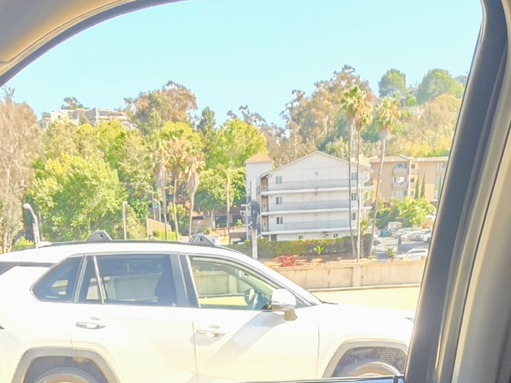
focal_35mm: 50
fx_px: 738
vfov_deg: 20.5
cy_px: 688
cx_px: 214
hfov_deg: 38.1
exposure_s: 1/120
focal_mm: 2.2
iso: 40
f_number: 1.9
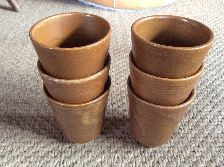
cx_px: 112
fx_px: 207
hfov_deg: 56.9
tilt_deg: -39.9
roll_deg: -0.2
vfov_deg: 44.1
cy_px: 84
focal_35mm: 32
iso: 400
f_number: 2.4
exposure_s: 1/17
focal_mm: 3.3
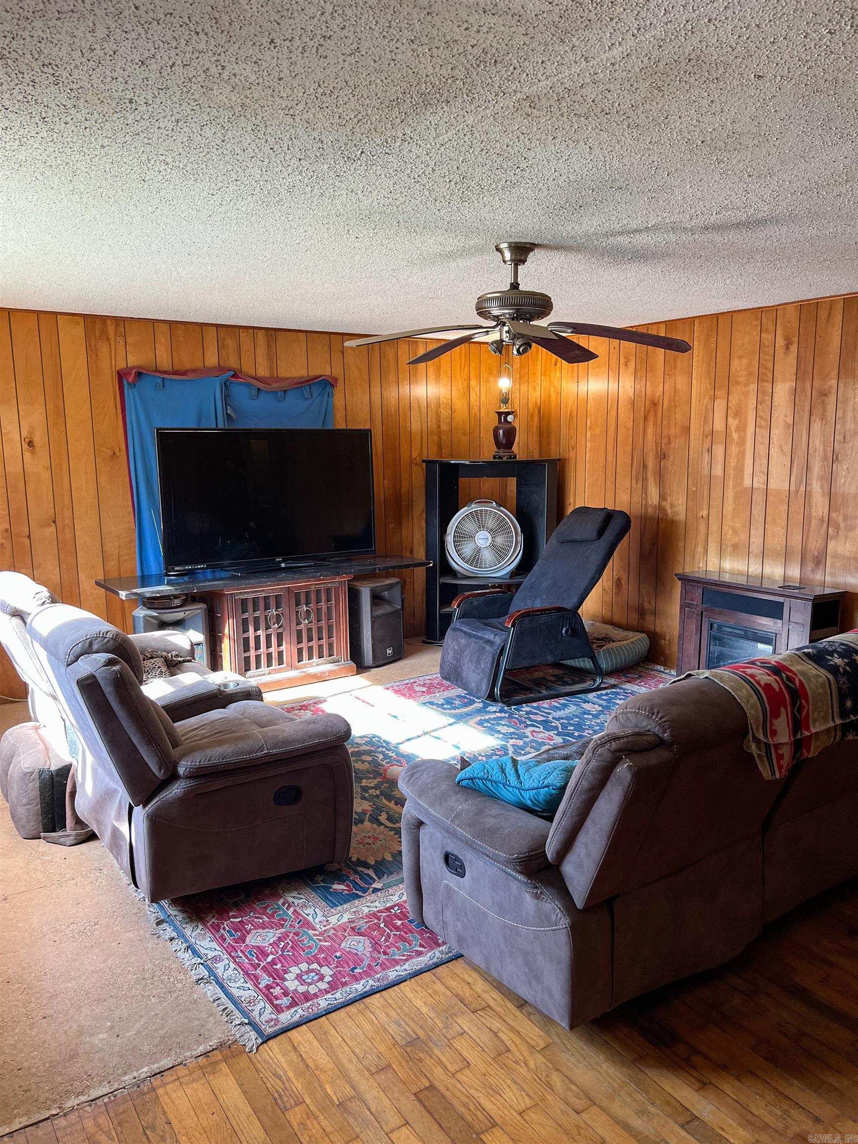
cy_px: 572
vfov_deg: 67.3
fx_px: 859
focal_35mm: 26
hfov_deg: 53.1
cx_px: 429
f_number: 1.5
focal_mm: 5.7
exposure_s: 1/120
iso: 125
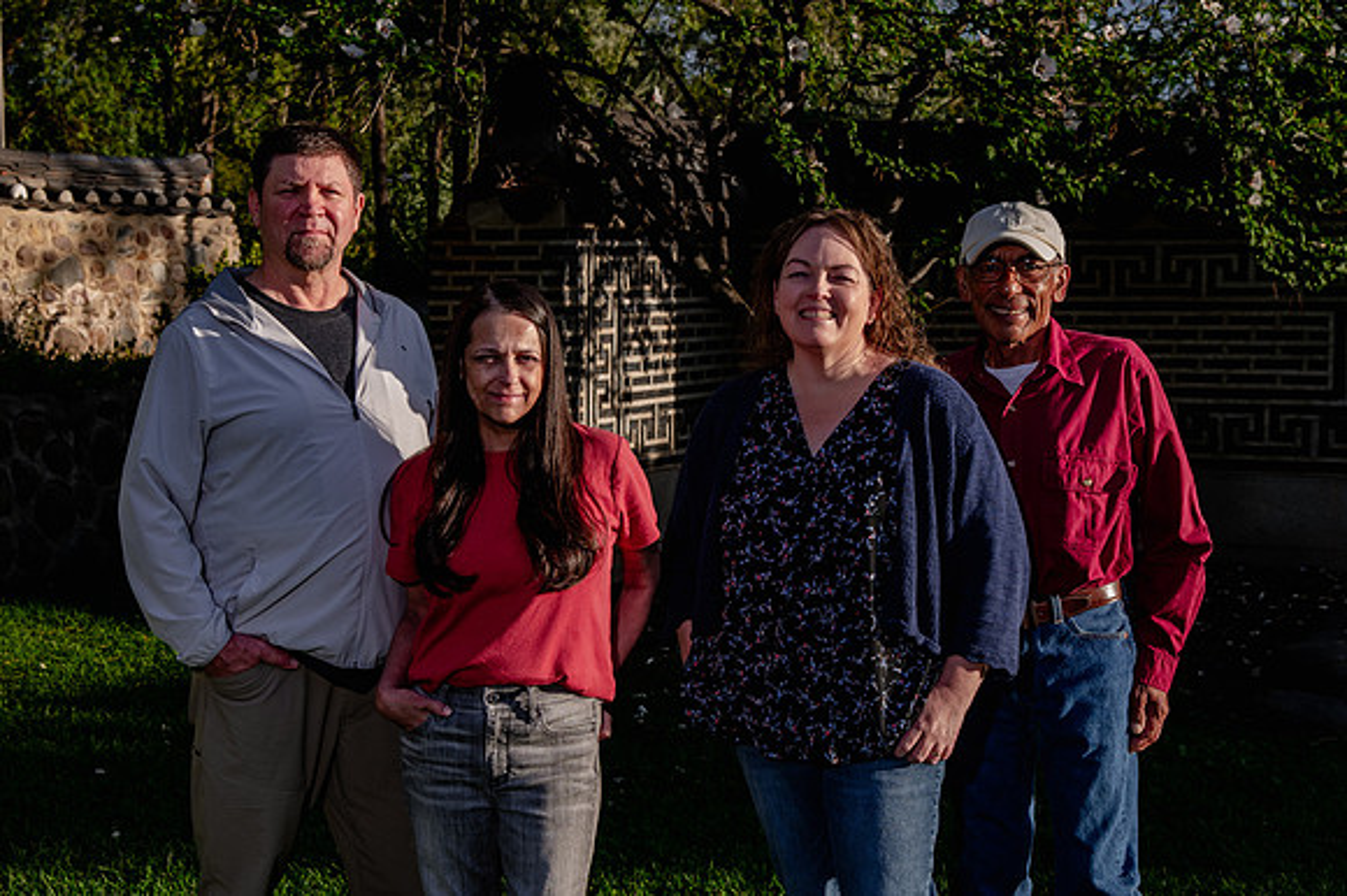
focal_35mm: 67
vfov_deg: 20.4
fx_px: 2495
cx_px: 616
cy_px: 398
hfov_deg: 30.2
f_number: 9
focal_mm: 58
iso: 640
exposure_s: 1/400
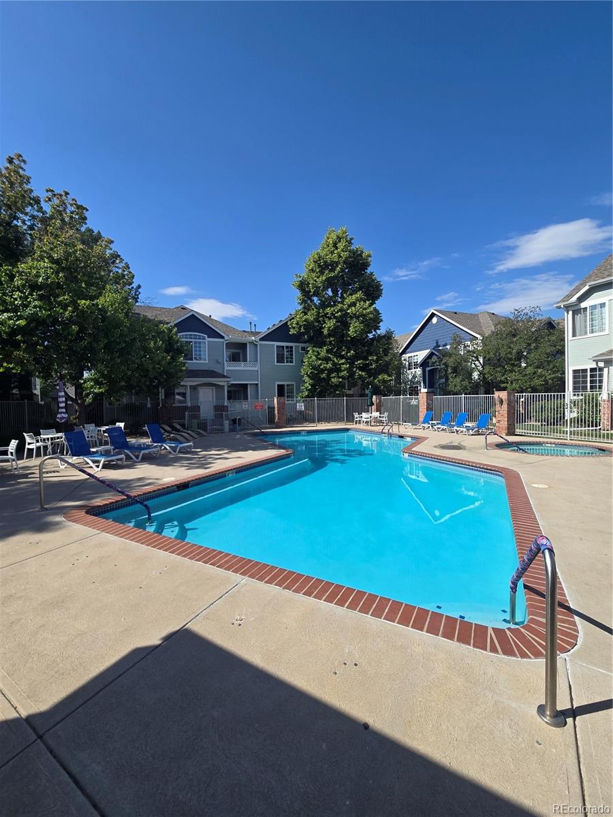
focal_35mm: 13
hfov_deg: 89.9
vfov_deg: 106.2
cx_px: 306
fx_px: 307
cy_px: 408
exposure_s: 1/2430
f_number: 2.2
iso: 50
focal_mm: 2.2
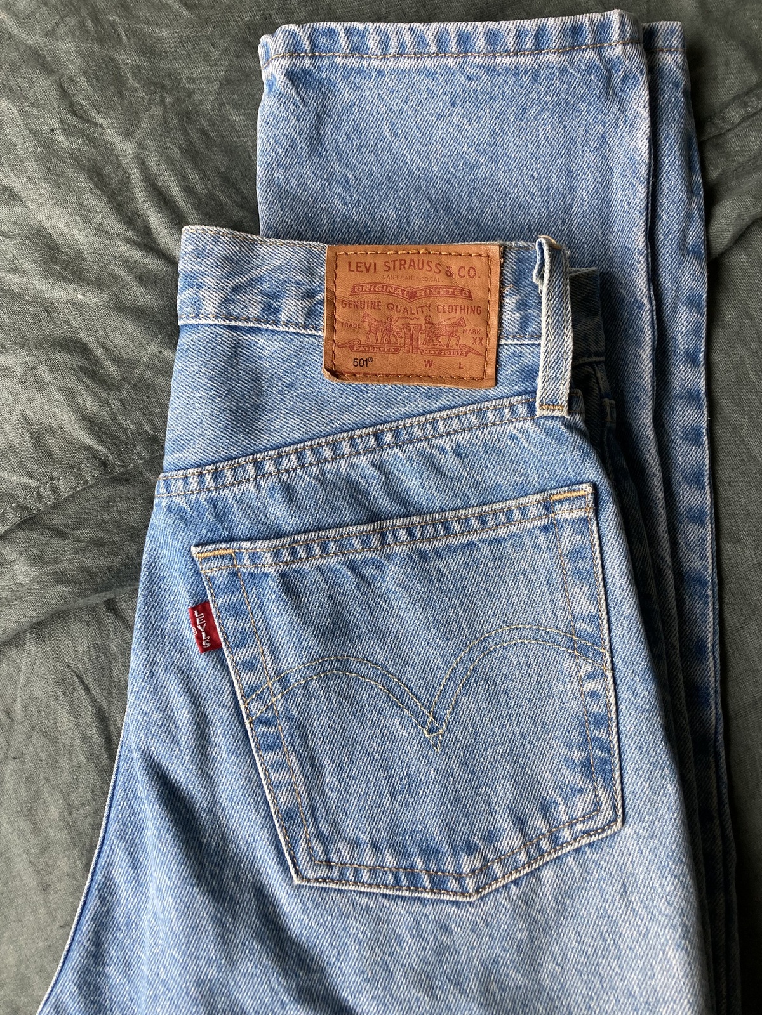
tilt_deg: -82.7
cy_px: 508
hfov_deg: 49.7
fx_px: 822
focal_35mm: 28
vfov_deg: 63.4
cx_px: 381
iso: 100
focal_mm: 3.99
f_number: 1.8
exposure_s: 1/60
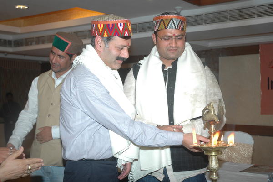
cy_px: 91
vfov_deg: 25.7
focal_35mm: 52
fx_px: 398
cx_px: 136
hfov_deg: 37.9
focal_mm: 35
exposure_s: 1/60
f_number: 4.2
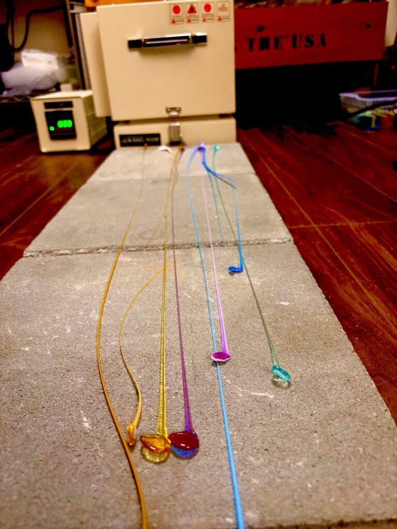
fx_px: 398
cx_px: 198
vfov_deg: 67.3
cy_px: 264
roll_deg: +2.7
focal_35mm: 26
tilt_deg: -26.0
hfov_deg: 53.1
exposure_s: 1/60
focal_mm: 5.96
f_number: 1.6
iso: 500
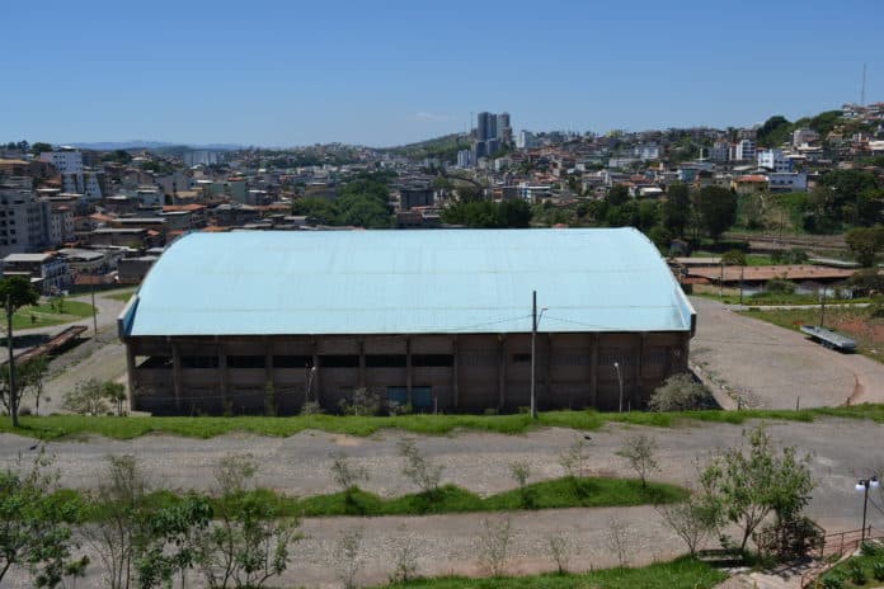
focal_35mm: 33
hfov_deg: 57.2
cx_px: 442
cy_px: 294
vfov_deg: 40.0
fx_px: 810
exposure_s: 1/500
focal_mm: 22
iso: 100
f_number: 8
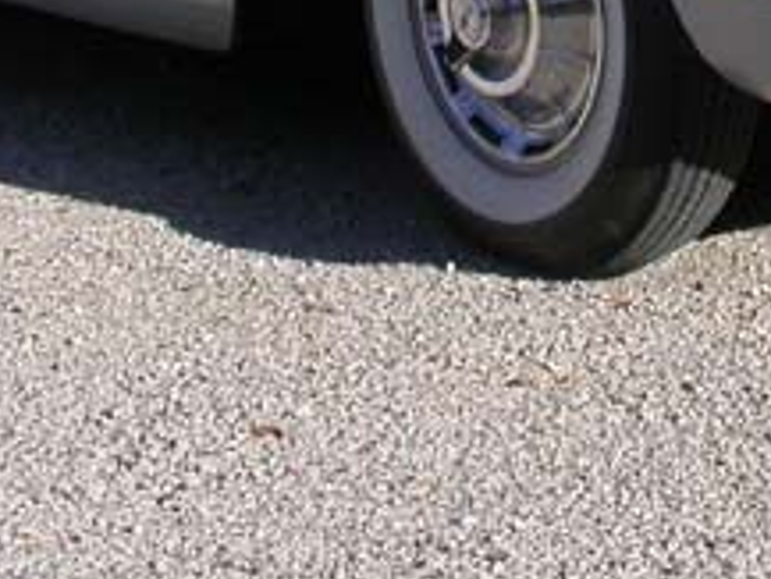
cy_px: -334
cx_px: 586
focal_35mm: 140
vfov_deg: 10.2
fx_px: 3120
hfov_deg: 14.0
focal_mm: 7.85
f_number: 6.7
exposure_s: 1/314
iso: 100
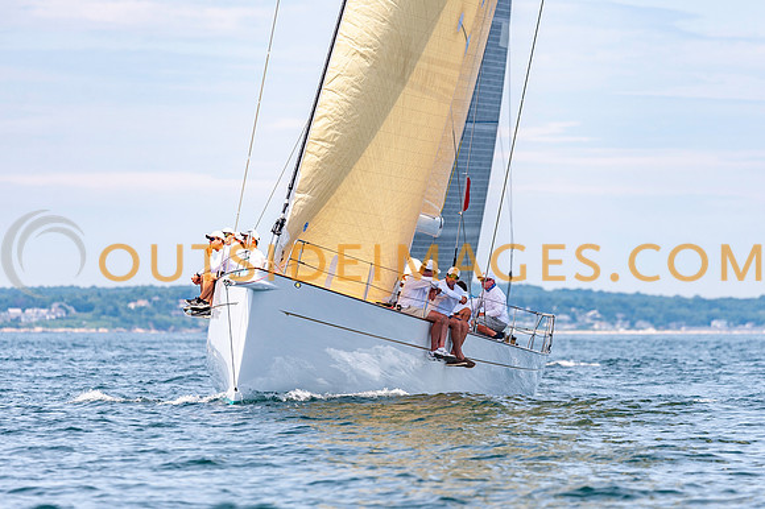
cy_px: 277
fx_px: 7063
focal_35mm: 333
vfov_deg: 4.1
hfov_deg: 6.2
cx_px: 416
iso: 250
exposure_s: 1/2000
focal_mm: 300
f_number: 5
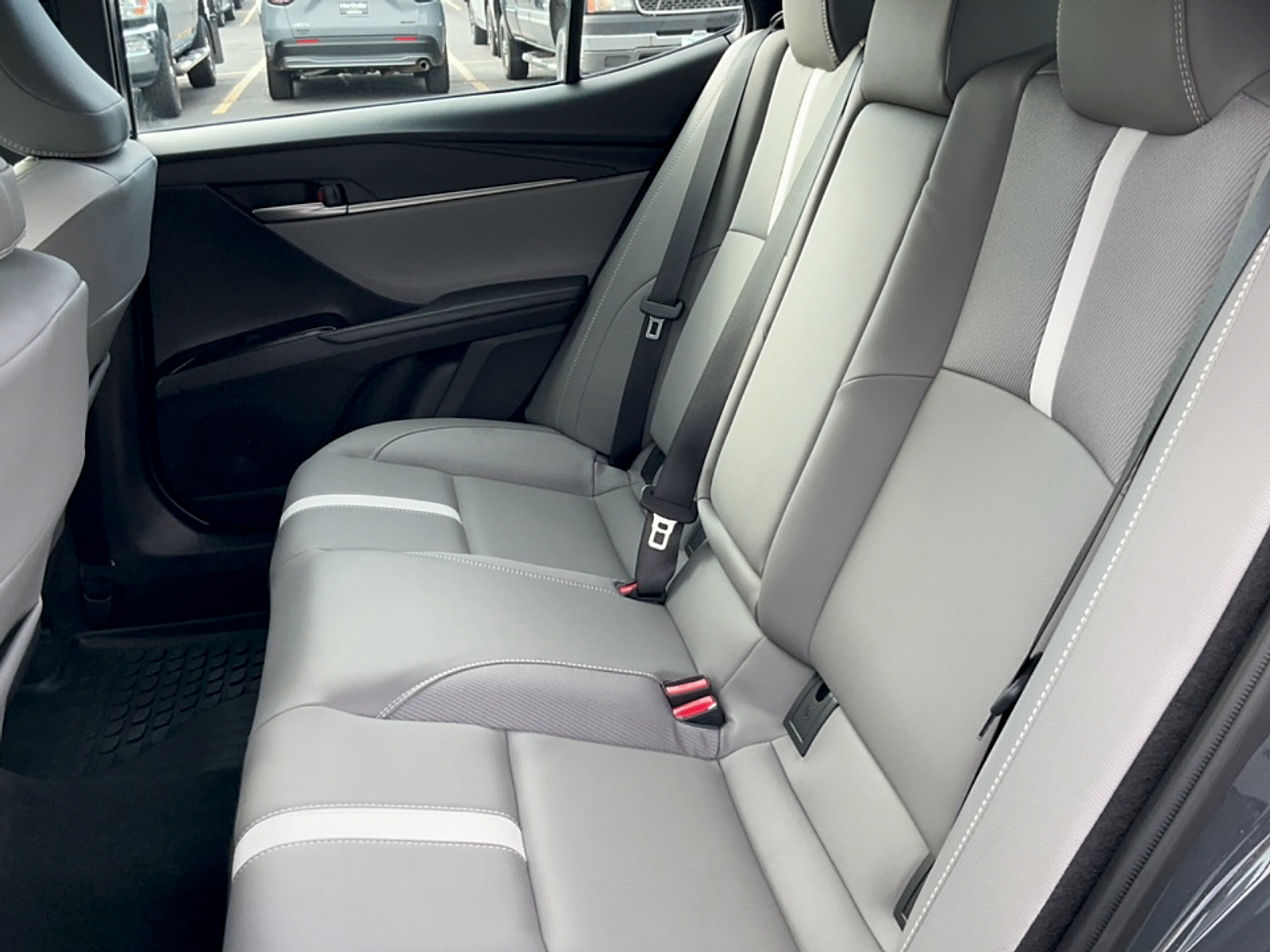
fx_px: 1101
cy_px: 476
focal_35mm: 30
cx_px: 635
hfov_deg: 60.0
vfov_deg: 46.8
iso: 32
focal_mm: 3
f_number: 1.8
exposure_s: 1/120
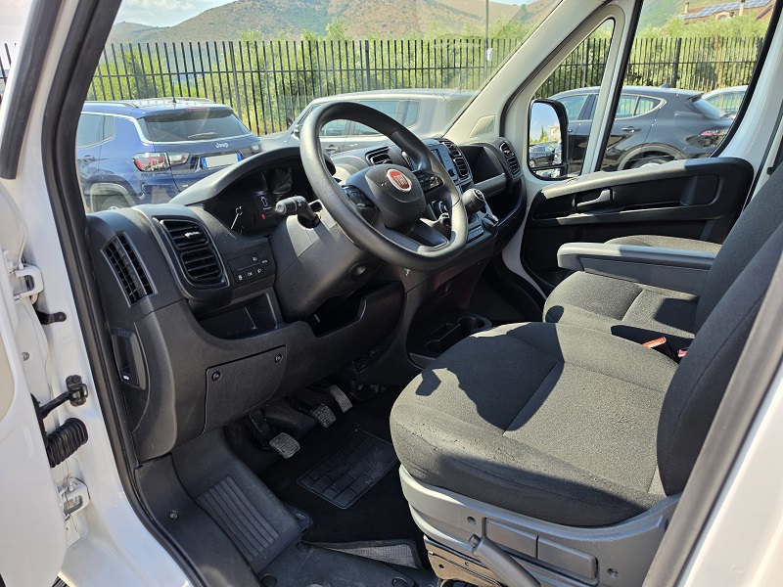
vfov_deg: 58.9
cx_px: 392
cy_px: 294
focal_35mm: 23
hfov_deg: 73.9
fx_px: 520
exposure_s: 1/2222
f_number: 1.4
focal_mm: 6.5
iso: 64
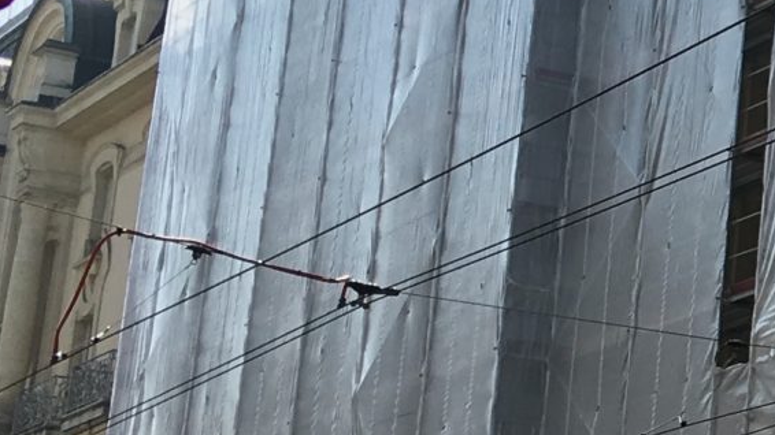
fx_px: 2938
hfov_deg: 13.2
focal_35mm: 143
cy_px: 75
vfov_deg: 8.5
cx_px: 1482
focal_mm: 4.15
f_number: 2.2
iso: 25
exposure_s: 1/927
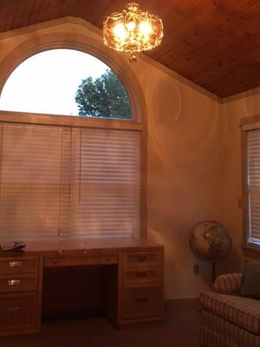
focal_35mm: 39
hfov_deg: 36.6
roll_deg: -0.6
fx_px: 391
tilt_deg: +5.9
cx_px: 100
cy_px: 138
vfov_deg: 47.6
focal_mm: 4.15
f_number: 2.2
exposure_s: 1/30
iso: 200
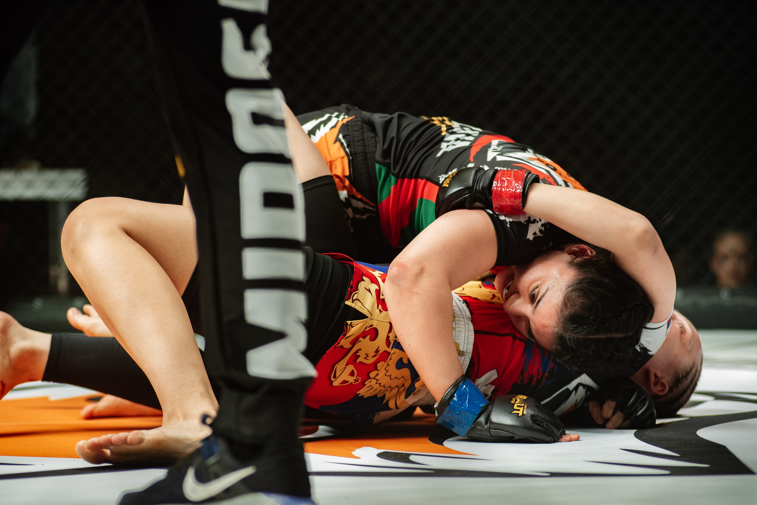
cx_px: 378
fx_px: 2314
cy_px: 252
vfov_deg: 12.5
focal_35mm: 110
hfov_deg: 18.6
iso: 2000
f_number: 4
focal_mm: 110
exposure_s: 1/640
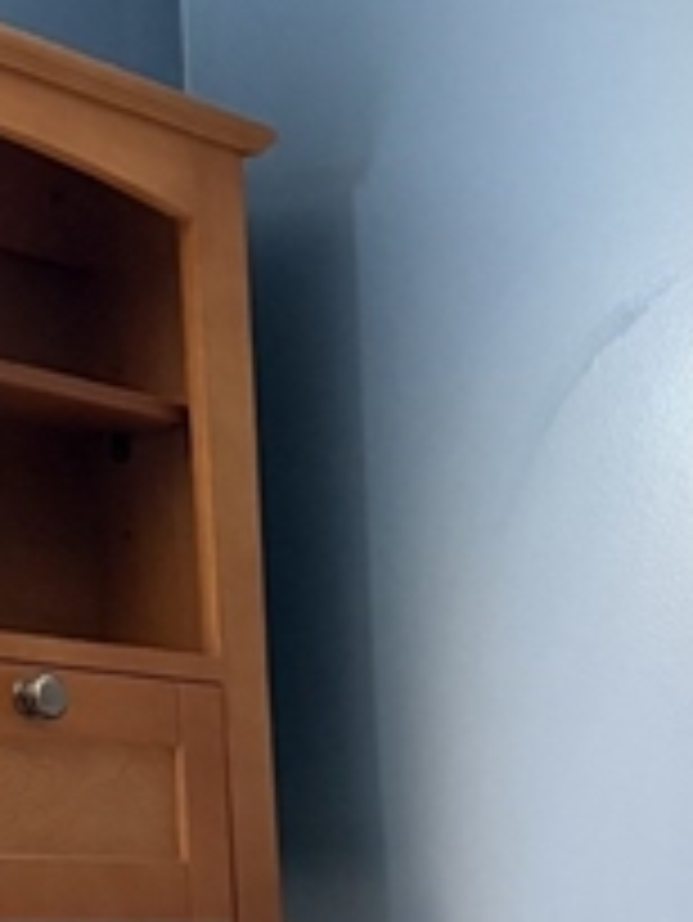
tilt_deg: -10.8
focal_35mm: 90
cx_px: 1138
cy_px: 1381
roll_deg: -1.4
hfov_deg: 14.9
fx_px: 2400
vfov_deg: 19.1
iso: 640
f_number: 1.78
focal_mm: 6.76
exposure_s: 1/60
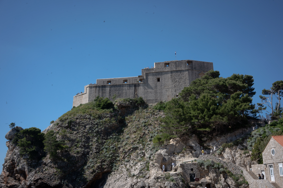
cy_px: 94
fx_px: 275
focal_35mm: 35
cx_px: 142
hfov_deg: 54.4
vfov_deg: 37.9
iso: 400
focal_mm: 35
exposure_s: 1/200
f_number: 18
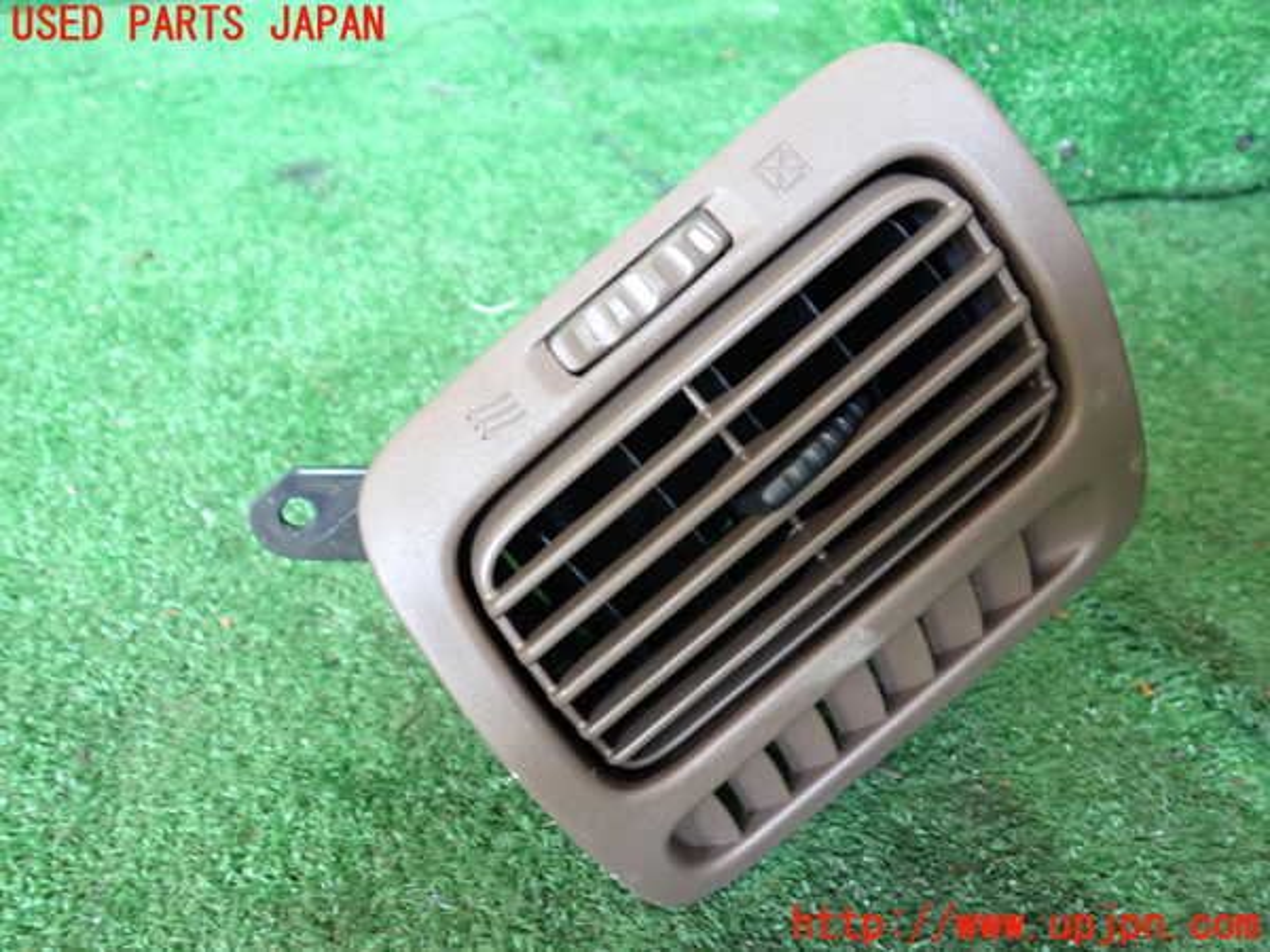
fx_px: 1101
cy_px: 476
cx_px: 635
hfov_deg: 60.0
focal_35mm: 30
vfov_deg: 46.8
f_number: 2.3
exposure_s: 1/30
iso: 250
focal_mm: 5.4
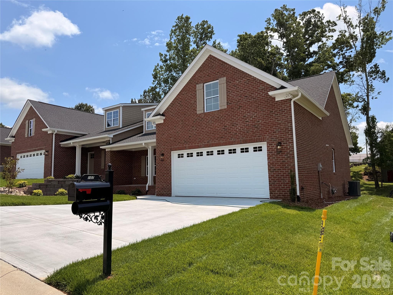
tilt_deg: +7.0
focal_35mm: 24
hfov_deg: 71.6
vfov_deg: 56.8
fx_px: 272
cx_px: 196
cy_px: 148
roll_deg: +1.1
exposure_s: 1/6711
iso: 80
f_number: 1.78
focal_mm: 6.76
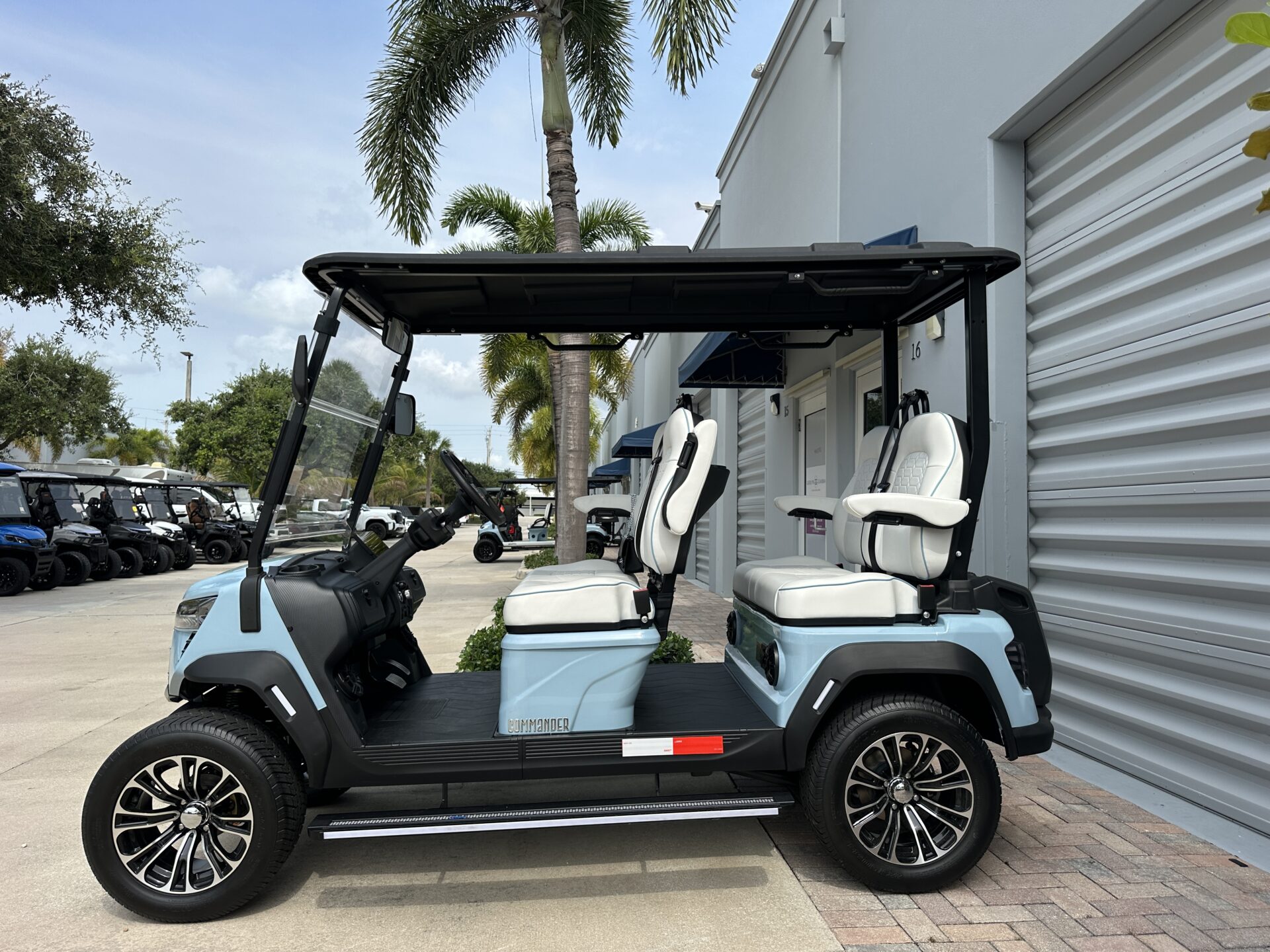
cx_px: 635
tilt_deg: +3.3
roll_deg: -1.6
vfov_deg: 56.8
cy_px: 476
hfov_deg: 71.6
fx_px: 881
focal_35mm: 24
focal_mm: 6.86
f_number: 1.78
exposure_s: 1/3597
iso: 80
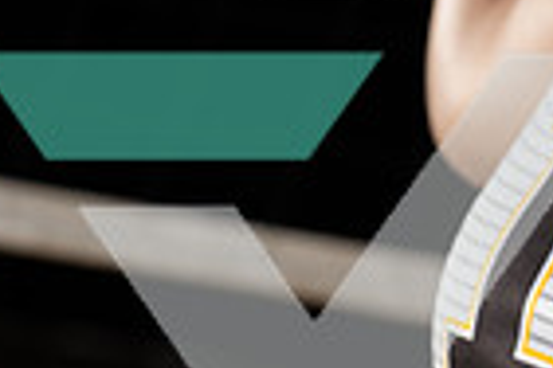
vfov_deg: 4.8
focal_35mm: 287
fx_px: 4408
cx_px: 984
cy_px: -213
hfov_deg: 7.0
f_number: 5.6
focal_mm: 70
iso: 250
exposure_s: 1/250
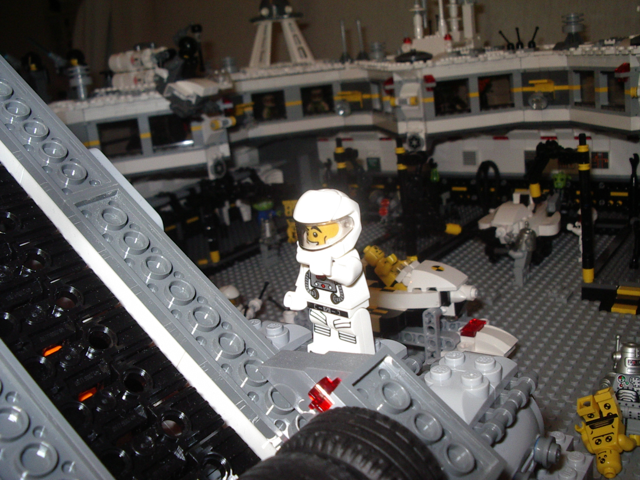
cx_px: 320
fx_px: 703
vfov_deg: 37.7
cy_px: 240
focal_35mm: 38
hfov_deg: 49.0
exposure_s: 1/60
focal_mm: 5.8
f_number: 4.8
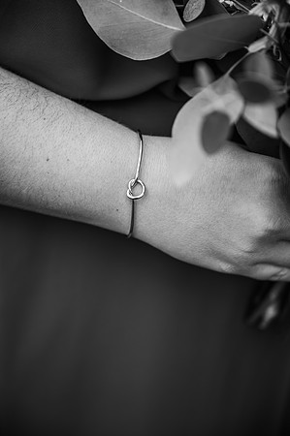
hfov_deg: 21.5
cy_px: 218
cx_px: 145
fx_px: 763
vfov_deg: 31.9
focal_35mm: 63
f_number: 3.2
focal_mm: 63
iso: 200
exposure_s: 1/1000
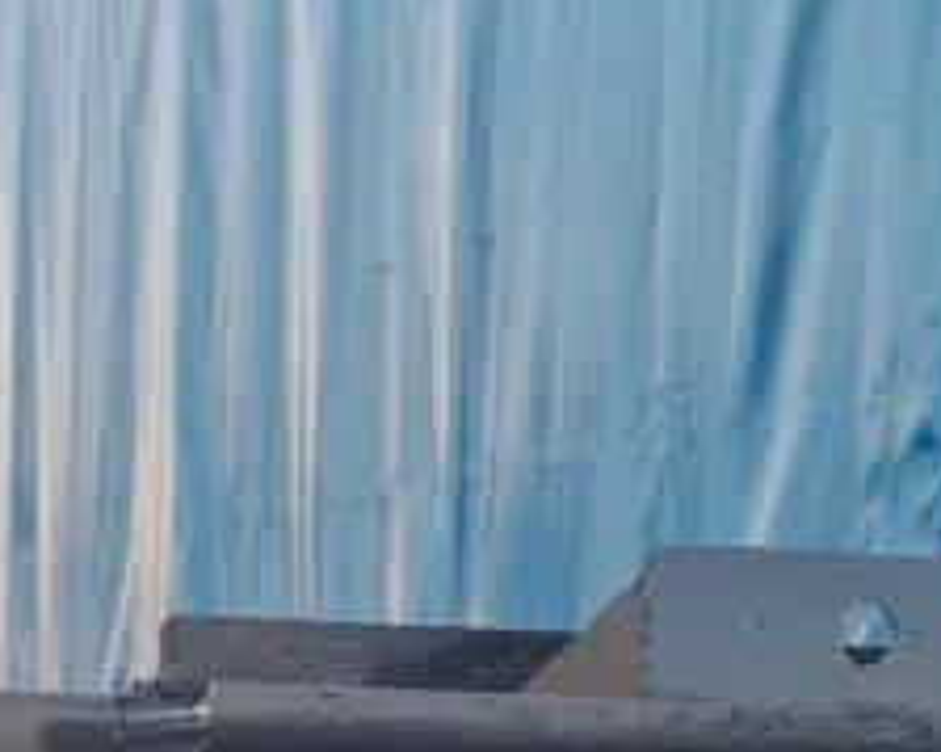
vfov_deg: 11.8
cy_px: 1538
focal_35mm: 116
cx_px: -143
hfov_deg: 16.0
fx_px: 3229
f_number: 1.8
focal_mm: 3.98
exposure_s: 1/100
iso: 25
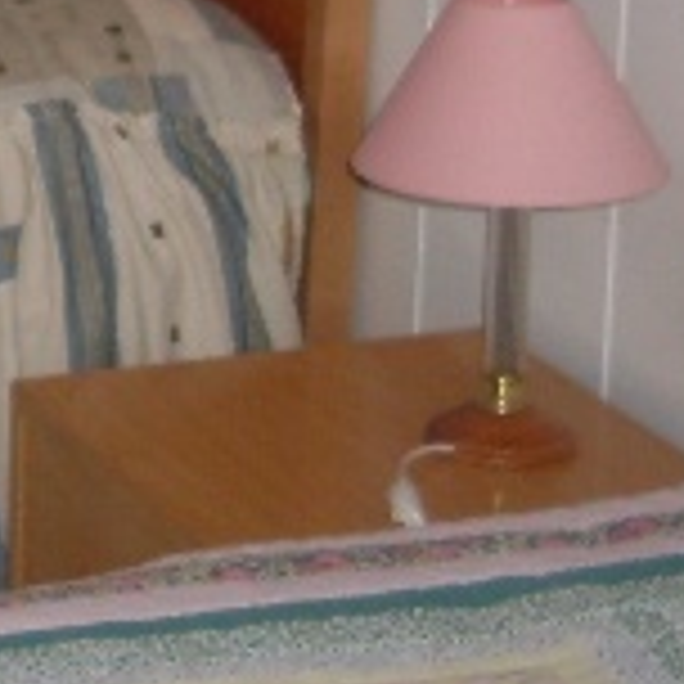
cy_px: -603
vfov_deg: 9.7
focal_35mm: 170
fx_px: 3800
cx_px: -410
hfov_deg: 9.9
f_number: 2.8
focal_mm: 6.3
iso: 100
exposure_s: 1/45
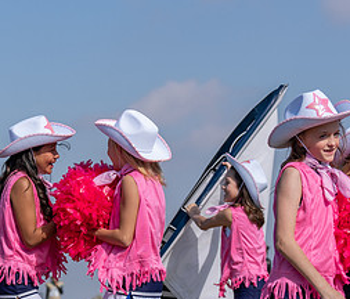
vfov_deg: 8.1
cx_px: 110
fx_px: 2106
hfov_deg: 9.5
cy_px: 277
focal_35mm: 198
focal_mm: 70
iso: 125
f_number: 4
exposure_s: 1/1600
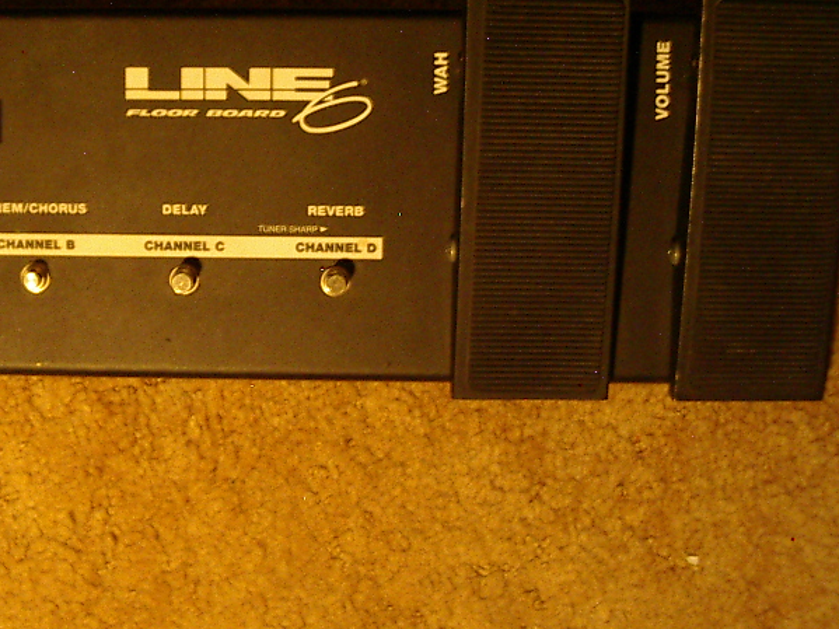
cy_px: 231
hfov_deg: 29.3
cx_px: 188
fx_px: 1575
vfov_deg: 22.5
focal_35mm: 65
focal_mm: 5.8
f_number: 2.6
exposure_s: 1/4
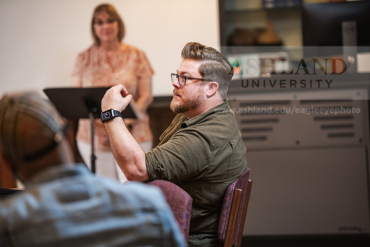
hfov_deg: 13.7
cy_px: 124
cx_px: 185
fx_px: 1542
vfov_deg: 9.2
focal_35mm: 150
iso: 800
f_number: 2.8
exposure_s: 1/160
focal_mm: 150
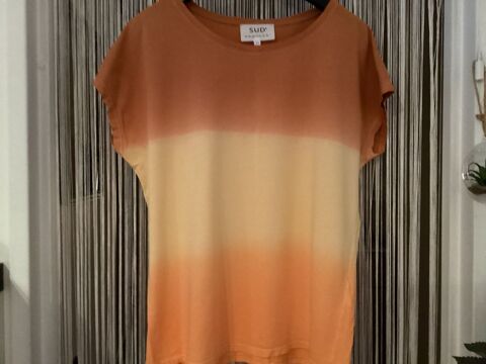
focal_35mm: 31
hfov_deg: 58.4
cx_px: 243
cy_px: 182
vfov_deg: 45.4
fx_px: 435
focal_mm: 3.3
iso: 800
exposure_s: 1/20
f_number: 2.4
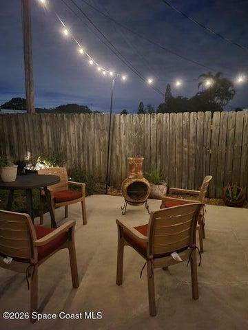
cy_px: 165
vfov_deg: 67.3
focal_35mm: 26
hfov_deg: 53.1
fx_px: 248
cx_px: 124
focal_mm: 5.4
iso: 3200
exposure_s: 1/7
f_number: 1.8
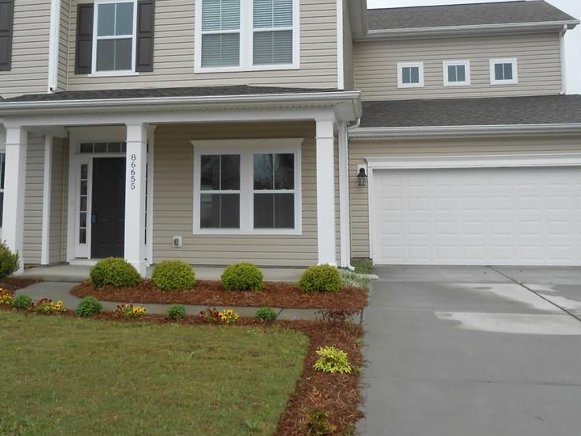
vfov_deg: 38.2
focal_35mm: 37
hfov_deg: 50.0
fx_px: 621
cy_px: 145
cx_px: 255
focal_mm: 4.6
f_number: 3.5
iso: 80
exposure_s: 1/400
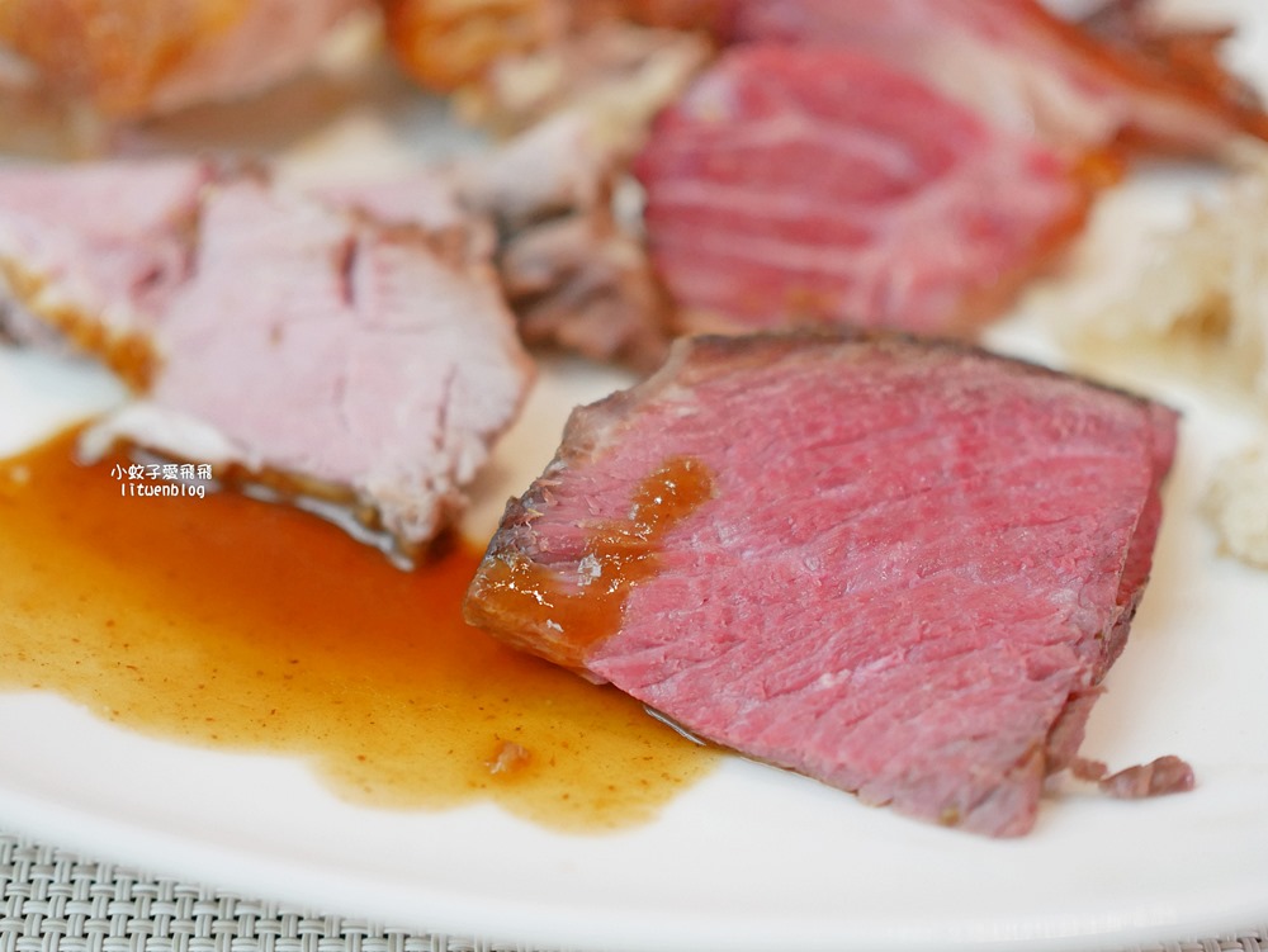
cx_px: 634
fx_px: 1832
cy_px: 476
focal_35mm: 50
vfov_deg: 29.1
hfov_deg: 38.2
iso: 640
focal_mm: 25
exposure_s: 1/60
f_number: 1.8
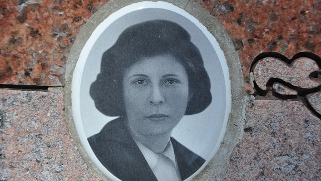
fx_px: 1409
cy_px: 98
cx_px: 160
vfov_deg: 7.3
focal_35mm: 166
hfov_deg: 13.0
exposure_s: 1/160
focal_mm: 105
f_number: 6.3
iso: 200
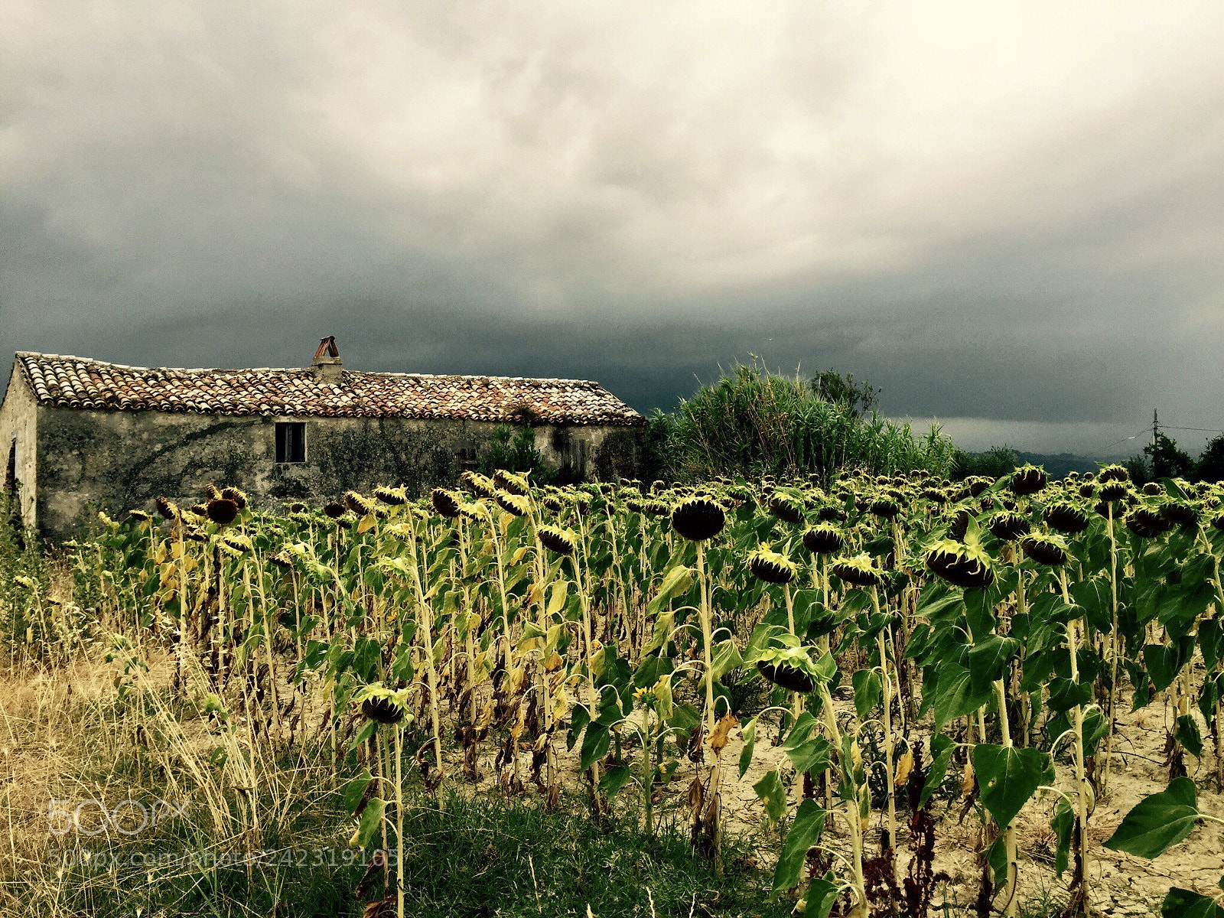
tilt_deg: -0.5
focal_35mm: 29
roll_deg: -1.4
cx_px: 612
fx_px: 1025
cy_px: 459
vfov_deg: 48.2
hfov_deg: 61.7
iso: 32
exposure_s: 1/1163
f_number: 2.2
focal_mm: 4.15
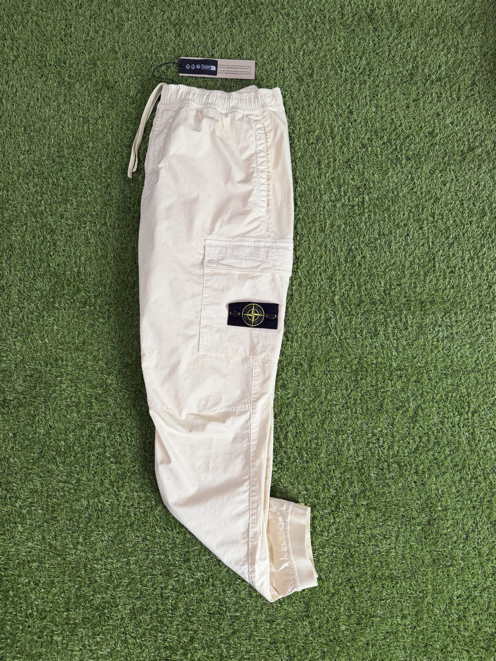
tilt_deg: -85.8
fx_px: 459
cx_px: 248
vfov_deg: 71.6
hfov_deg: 56.8
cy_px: 330
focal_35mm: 24
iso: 100
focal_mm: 6.76
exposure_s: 1/121
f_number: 1.78
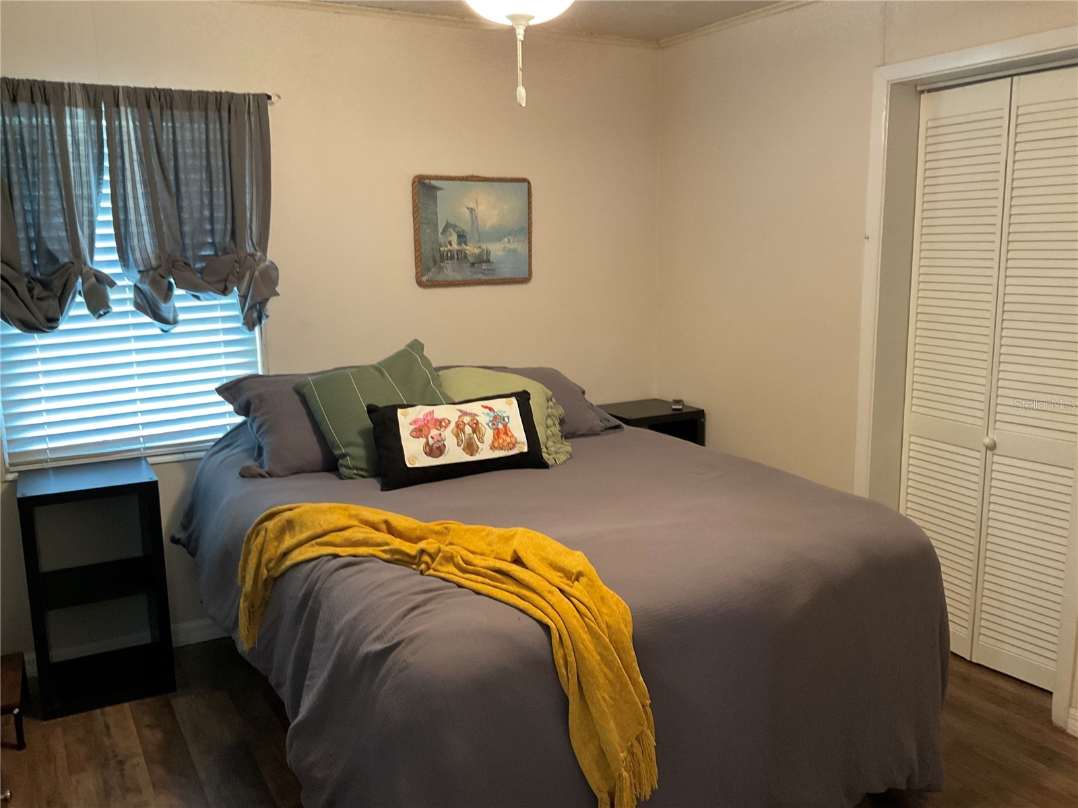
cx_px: 539
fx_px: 903
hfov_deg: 61.7
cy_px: 404
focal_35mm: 29
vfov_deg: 48.2
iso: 200
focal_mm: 3
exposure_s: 1/40
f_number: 1.8
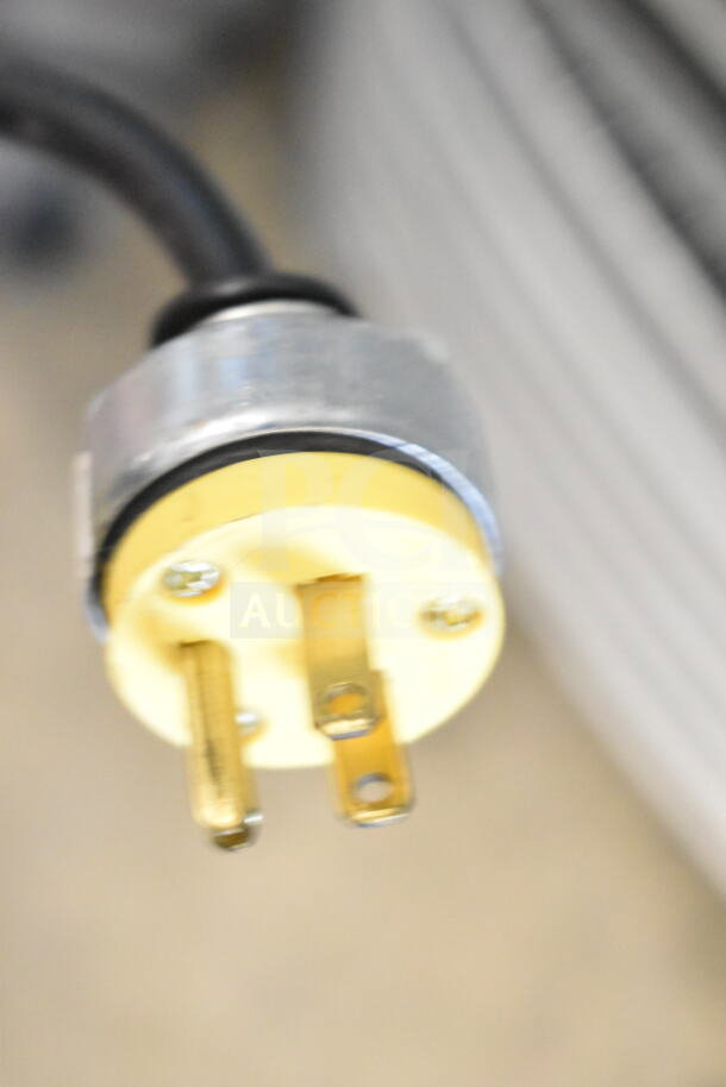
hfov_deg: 16.6
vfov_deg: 24.6
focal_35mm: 82
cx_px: 363
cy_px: 544
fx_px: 2494
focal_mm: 55
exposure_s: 1/100
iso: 9000
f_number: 5.6
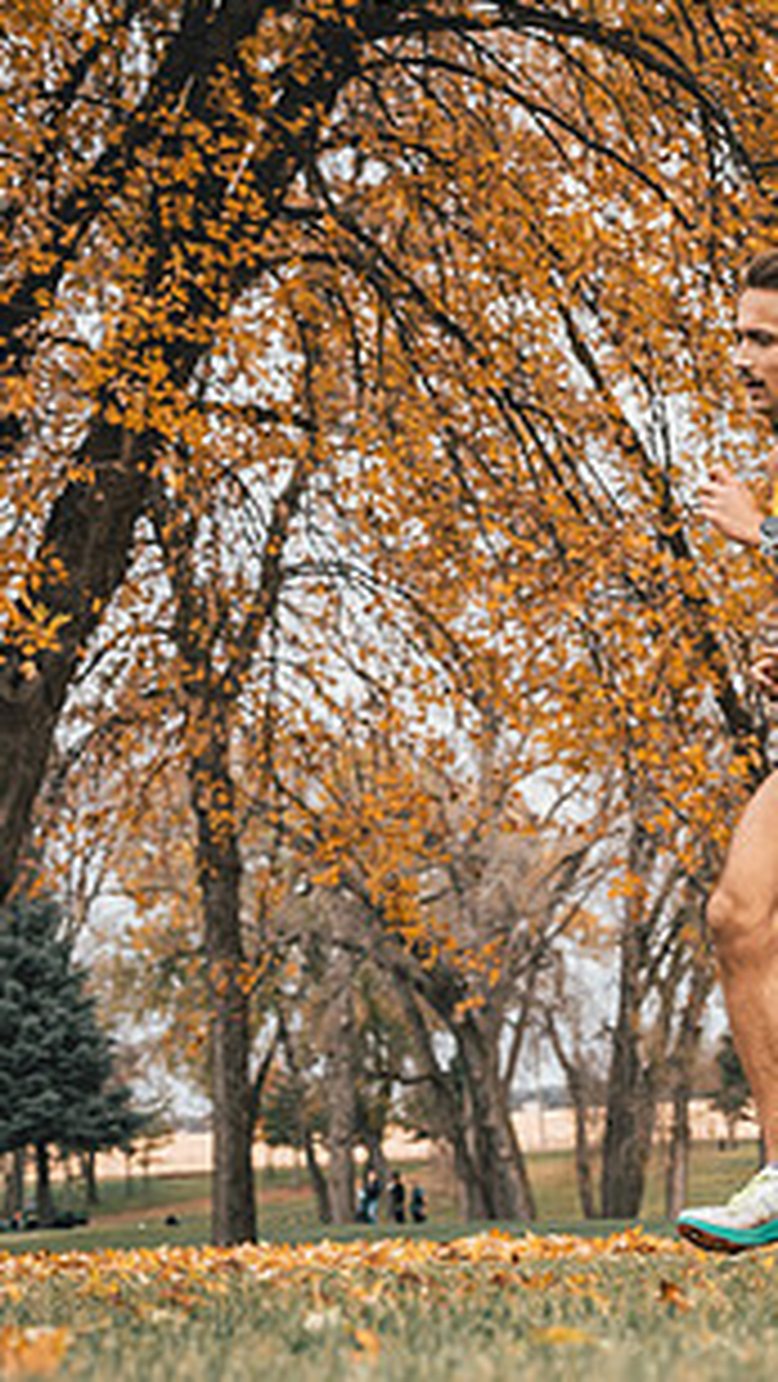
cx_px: 1012
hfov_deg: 10.2
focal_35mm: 117
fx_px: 4285
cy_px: 677
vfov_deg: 18.3
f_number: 6.3
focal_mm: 59
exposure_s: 1/800
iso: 400
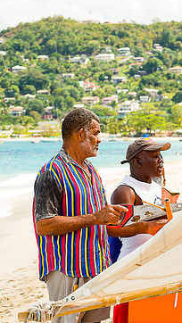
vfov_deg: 14.6
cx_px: 109
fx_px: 1259
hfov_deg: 8.3
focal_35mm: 147
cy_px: 184
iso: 160
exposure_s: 1/320
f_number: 6.3
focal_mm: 70
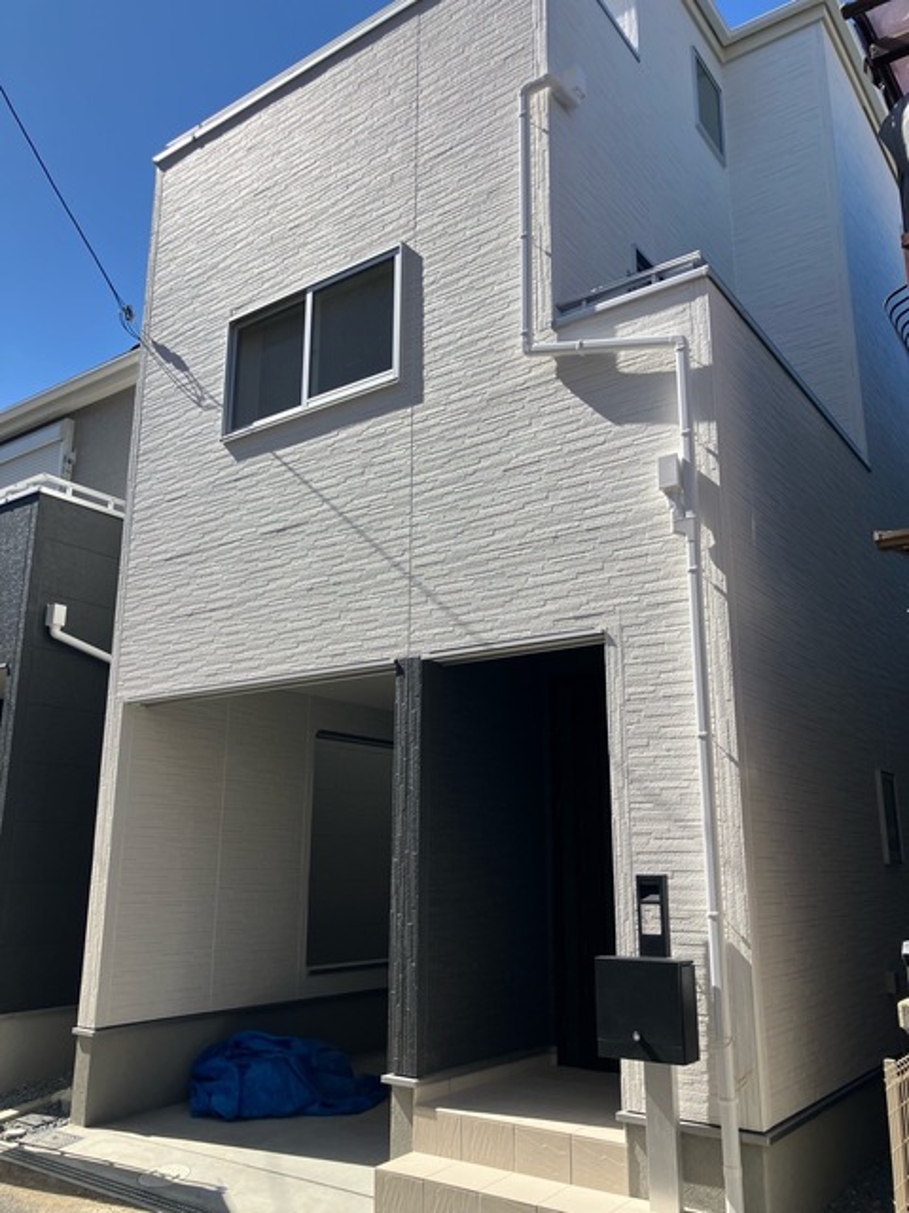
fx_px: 980
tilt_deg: +16.6
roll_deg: +0.2
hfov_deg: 49.7
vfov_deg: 63.4
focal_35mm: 28
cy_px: 606
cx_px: 454
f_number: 1.8
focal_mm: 3.99
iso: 32
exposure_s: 1/1675
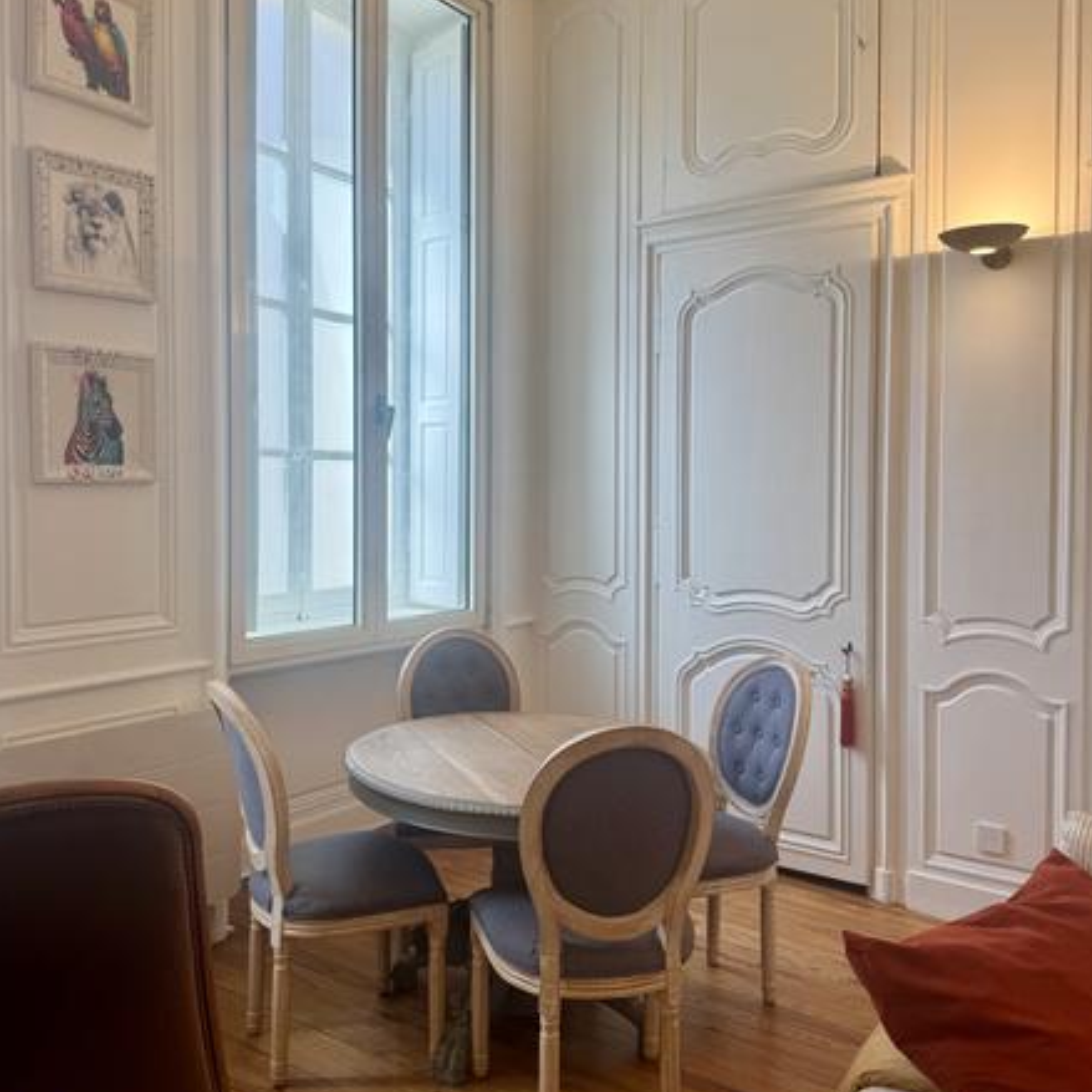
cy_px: 522
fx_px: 1035
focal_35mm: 29
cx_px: 535
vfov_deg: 55.6
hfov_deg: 55.6
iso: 80
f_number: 1.78
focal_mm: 6.76
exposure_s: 1/390
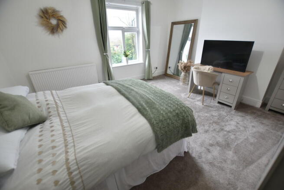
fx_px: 118
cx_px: 142
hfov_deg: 100.4
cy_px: 95
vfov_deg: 77.4
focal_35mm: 15
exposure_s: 1/5
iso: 100
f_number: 3.5
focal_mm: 10
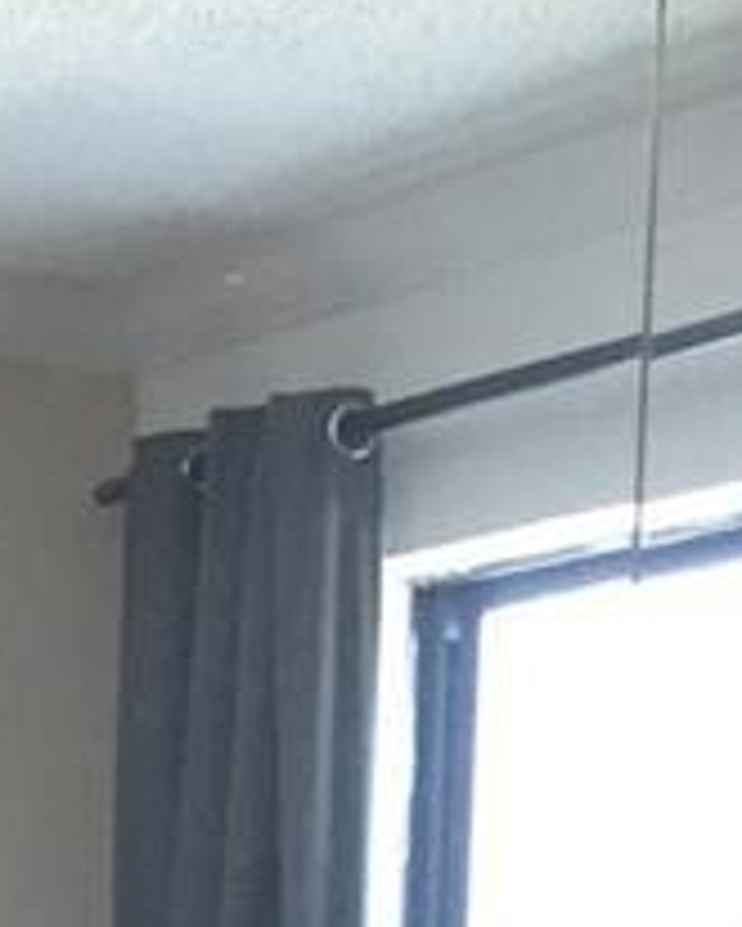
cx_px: 18
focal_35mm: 165
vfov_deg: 9.6
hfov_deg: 9.3
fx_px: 4526
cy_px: 2601
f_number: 2.2
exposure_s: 1/30
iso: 50
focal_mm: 4.15
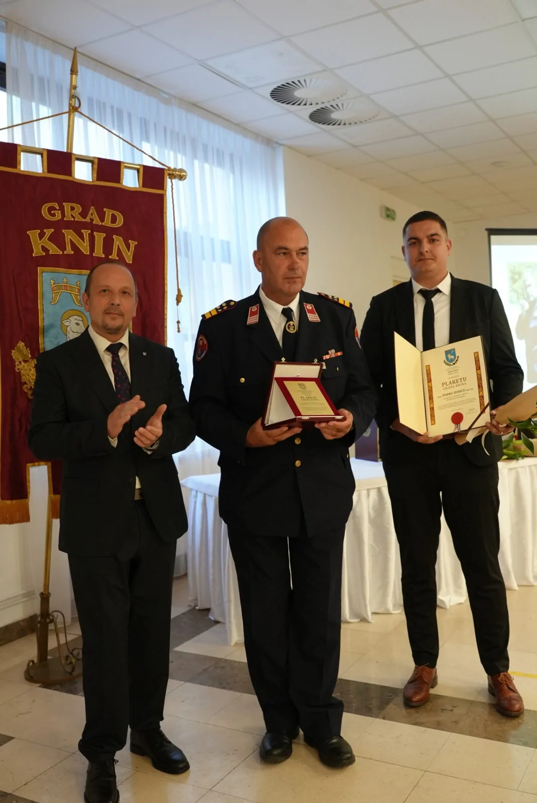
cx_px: 268
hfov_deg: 38.9
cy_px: 402
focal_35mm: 34
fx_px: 760
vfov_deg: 55.8
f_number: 4
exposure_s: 1/160
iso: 3200
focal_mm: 34
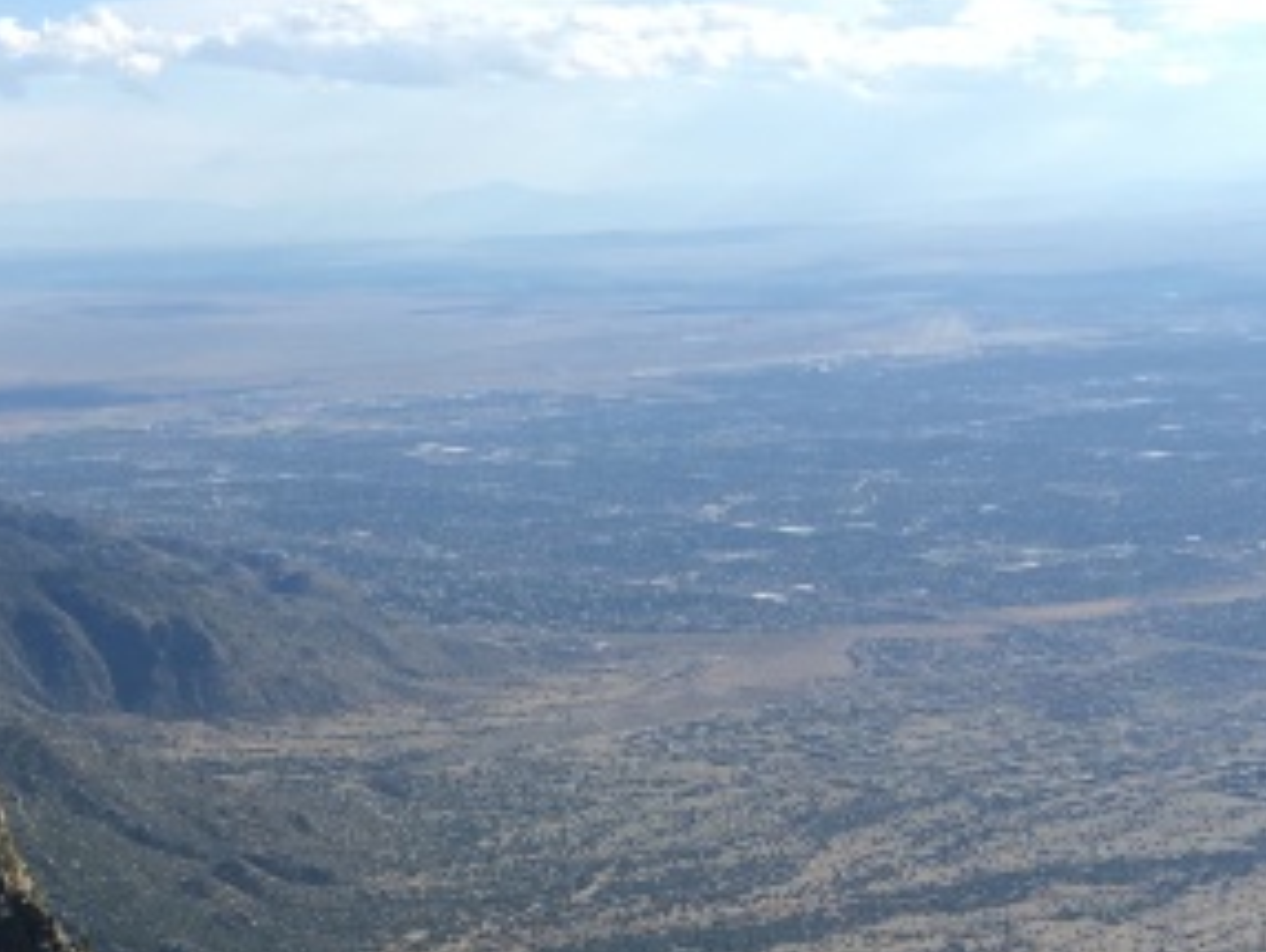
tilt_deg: -15.1
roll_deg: +4.1
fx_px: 2965
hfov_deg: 23.9
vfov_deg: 17.7
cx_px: 328
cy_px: 996
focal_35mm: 81
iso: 25
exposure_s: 1/855
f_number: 2.2
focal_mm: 4.15
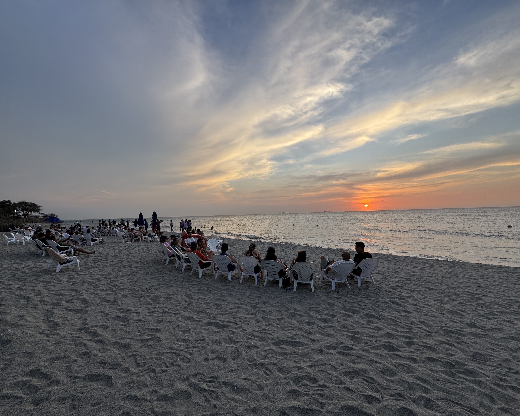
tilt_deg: -0.1
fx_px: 231
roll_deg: +1.7
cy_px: 214
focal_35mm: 15
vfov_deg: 84.0
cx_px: 255
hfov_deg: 96.8
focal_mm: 2.22
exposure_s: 1/416
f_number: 2.2
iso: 40
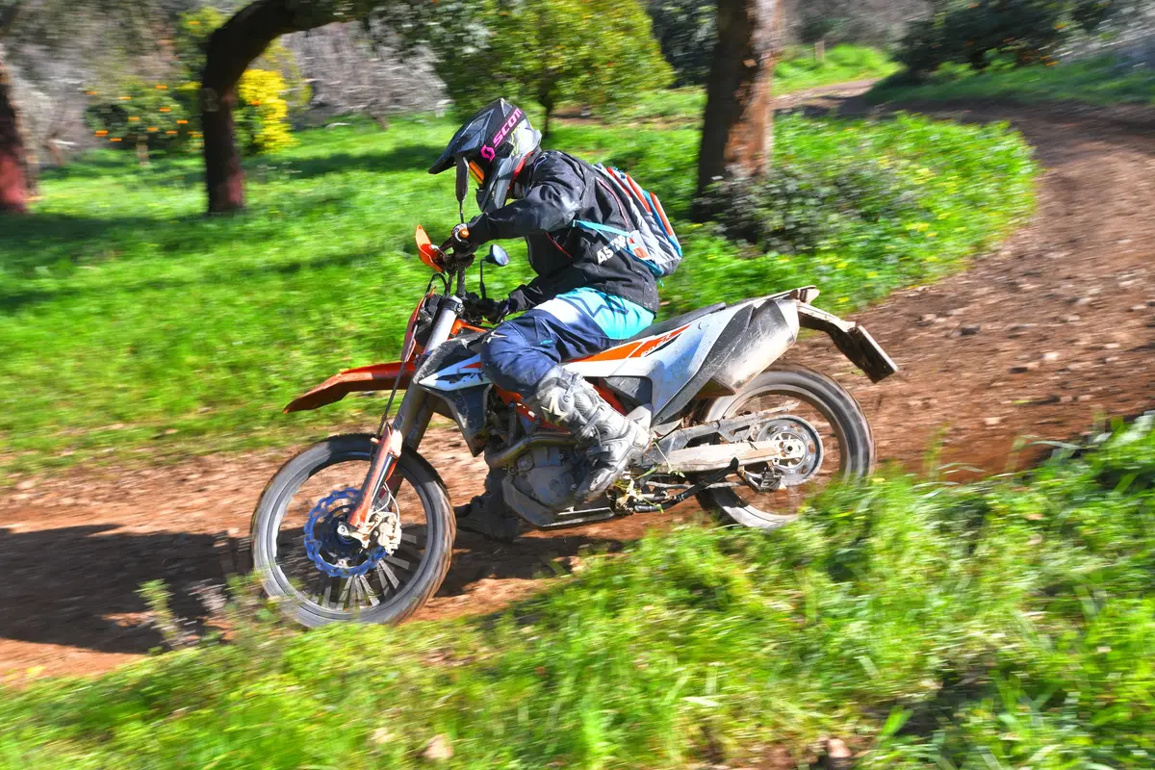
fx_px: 962
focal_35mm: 30
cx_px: 578
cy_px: 385
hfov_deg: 61.9
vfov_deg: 43.6
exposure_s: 1/200
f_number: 9
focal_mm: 30
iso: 200
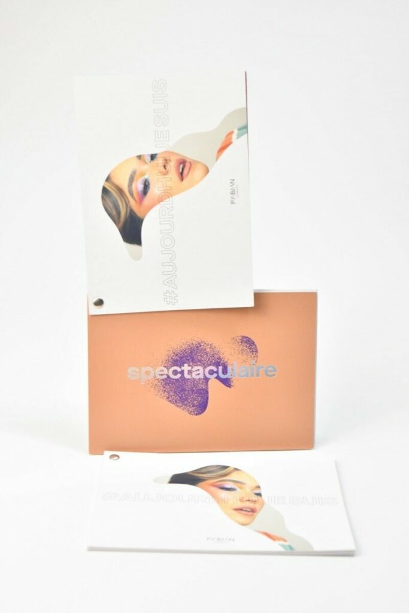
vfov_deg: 30.5
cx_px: 204
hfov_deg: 20.6
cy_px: 306
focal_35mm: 66
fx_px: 1124
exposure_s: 1/250
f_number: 8
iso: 2500
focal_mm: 44
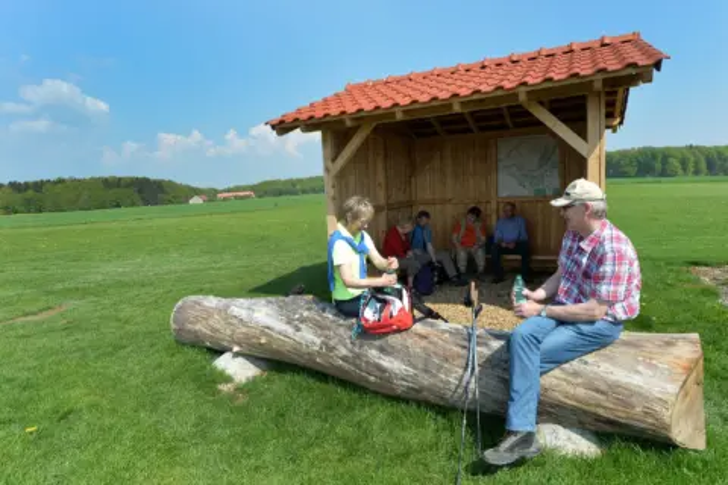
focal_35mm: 20
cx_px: 364
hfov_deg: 84.0
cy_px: 242
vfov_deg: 61.9
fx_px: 404
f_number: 11
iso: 640
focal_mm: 20
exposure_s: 1/500
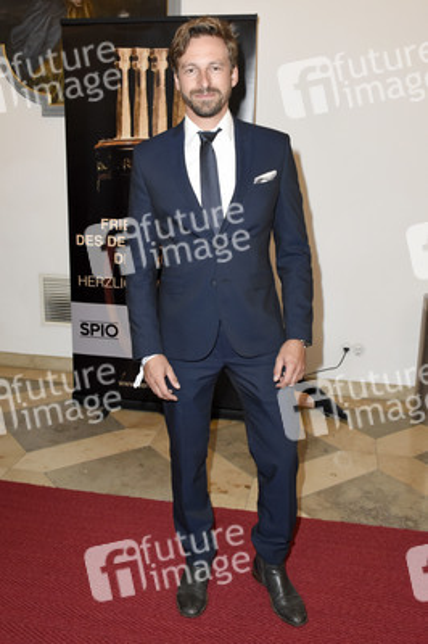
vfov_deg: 57.3
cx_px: 214
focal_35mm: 33
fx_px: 589
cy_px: 322
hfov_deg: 39.9
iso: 1600
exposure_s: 1/160
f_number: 6.3
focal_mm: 22
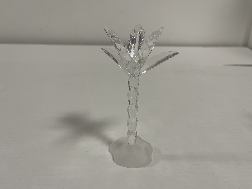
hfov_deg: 69.4
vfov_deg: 54.9
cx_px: 126
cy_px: 94
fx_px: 182
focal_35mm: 25
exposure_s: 1/100
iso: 125
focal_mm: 5.1
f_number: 1.6
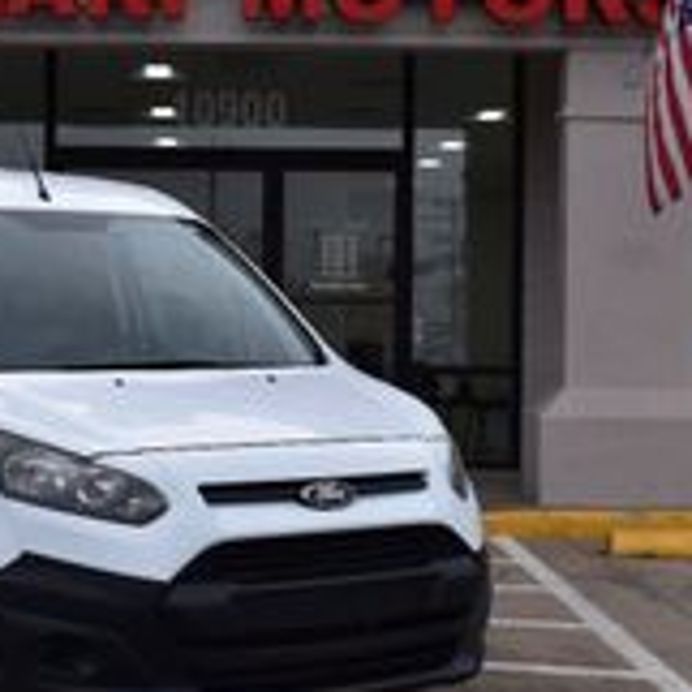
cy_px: 365
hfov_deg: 22.6
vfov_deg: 22.8
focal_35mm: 76
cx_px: 211
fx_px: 1719
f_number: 10
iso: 400
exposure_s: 1/320
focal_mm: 24
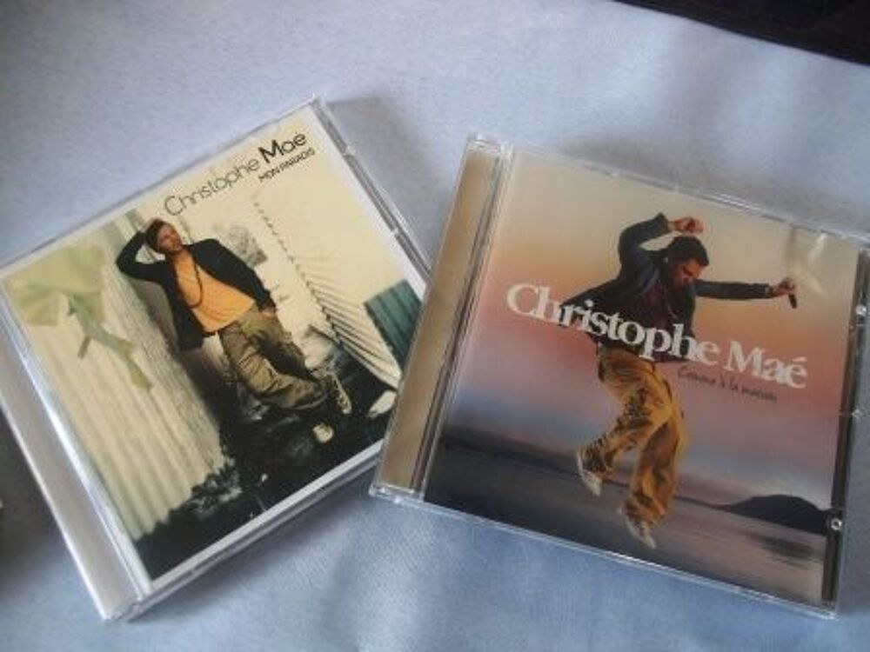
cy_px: 326
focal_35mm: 32
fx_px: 804
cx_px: 435
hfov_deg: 56.8
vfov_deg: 44.2
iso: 160
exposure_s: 1/20
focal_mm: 5.7
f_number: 2.9
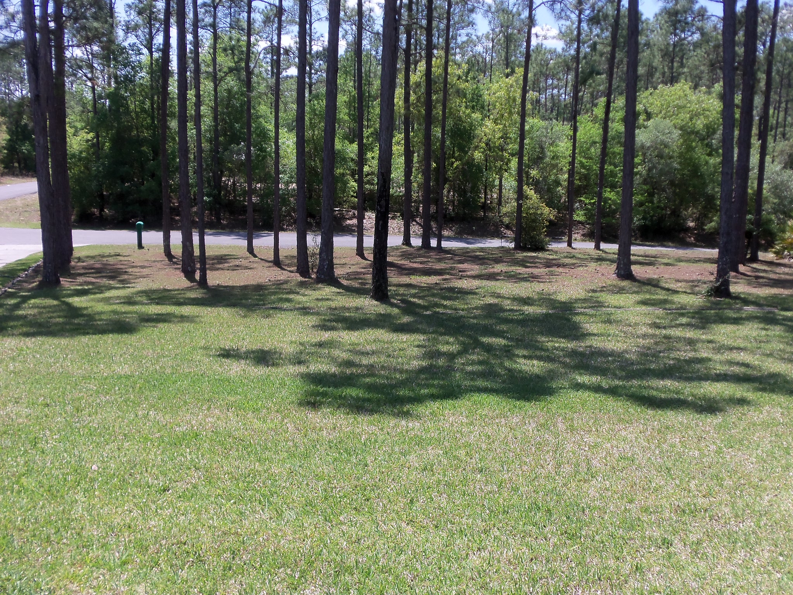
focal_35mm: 37
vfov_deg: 38.7
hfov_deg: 50.1
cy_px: 298
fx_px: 848
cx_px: 396
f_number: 3.6
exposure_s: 1/640
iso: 64
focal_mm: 6.7
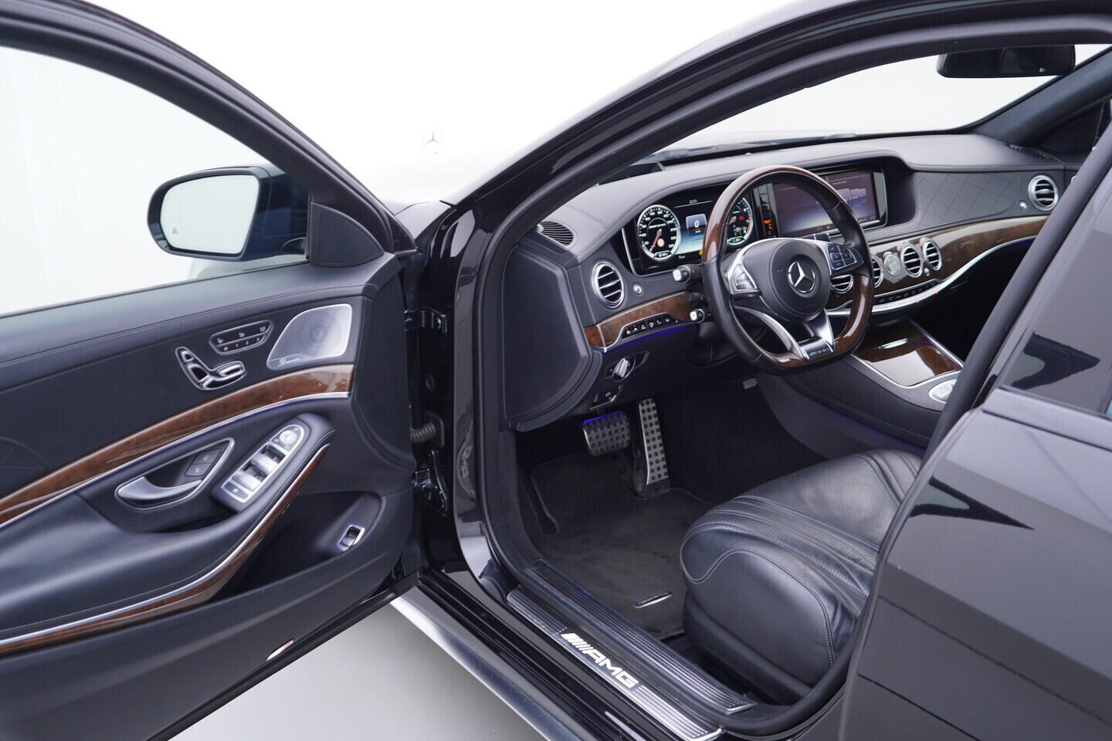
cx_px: 556
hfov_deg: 53.1
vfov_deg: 36.9
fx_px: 1112
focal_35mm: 36
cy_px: 370
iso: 125
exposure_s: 1/40
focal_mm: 24
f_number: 2.8
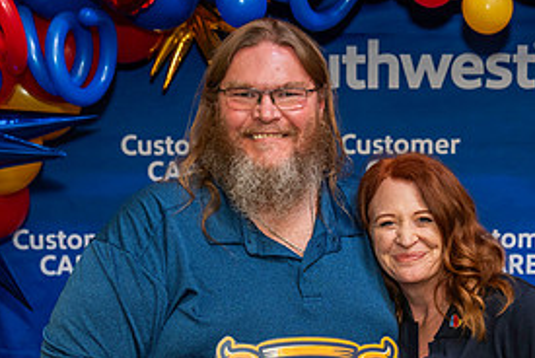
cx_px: 358
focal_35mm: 80
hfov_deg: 25.2
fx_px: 1190
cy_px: 310
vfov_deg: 16.9
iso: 1250
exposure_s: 1/160
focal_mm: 37
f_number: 4
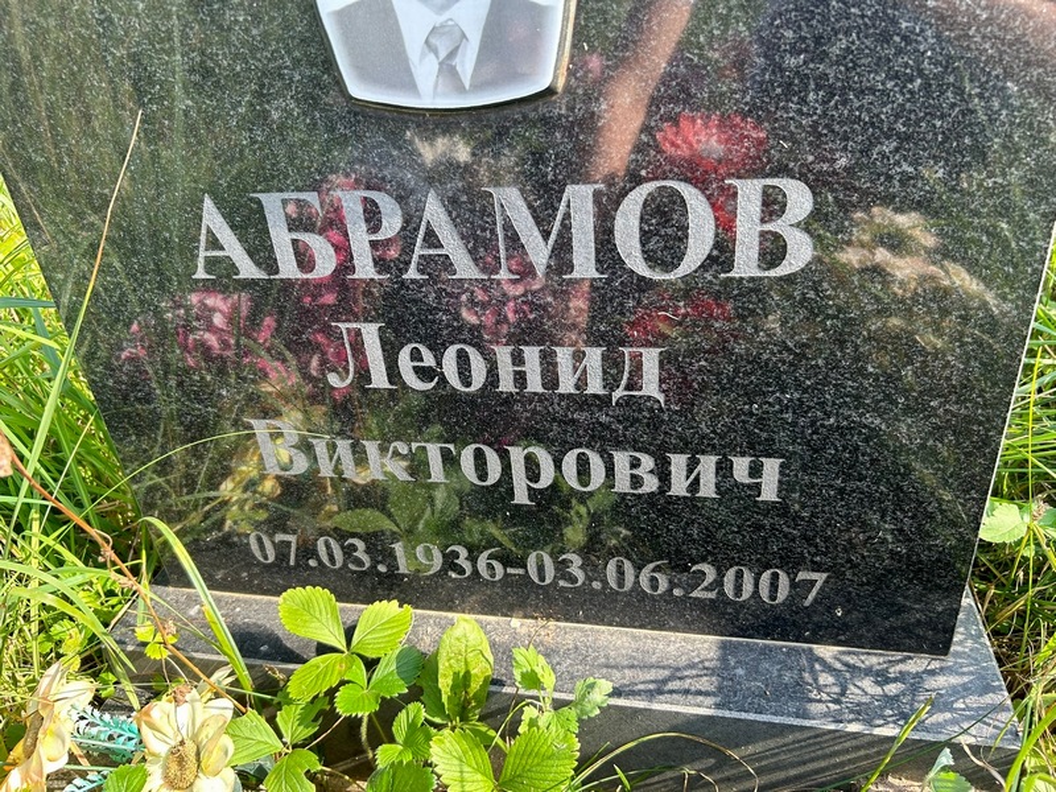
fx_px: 793
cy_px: 396
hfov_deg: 67.3
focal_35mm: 26
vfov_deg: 53.1
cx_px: 528
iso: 50
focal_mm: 5.7
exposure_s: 1/365
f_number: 1.5
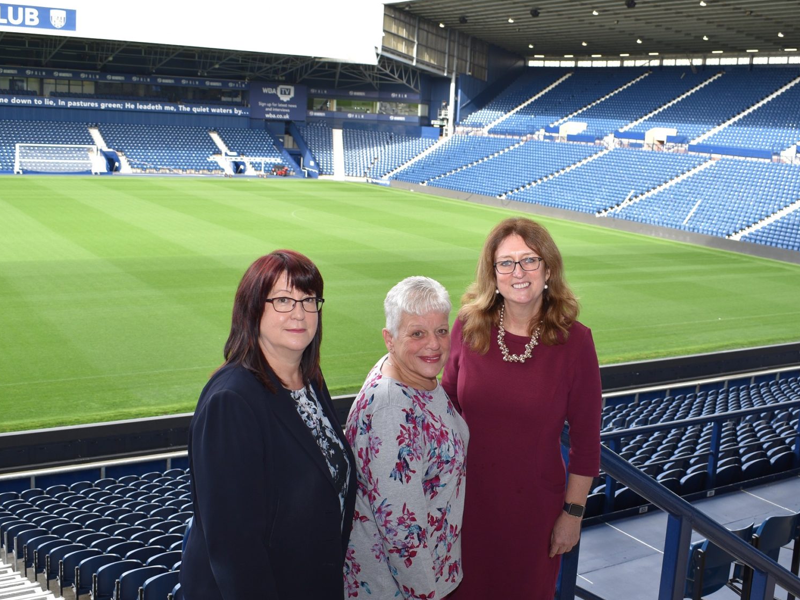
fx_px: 963
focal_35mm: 42
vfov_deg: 34.6
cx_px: 425
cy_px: 296
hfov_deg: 45.1
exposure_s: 1/125
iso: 140
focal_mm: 21
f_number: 5.6
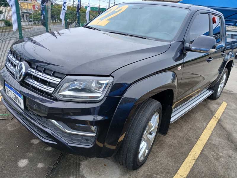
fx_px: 178
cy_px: 89
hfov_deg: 67.3
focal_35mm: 26
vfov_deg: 53.1
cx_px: 118
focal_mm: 3.98
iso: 25
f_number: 1.8
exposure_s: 1/120
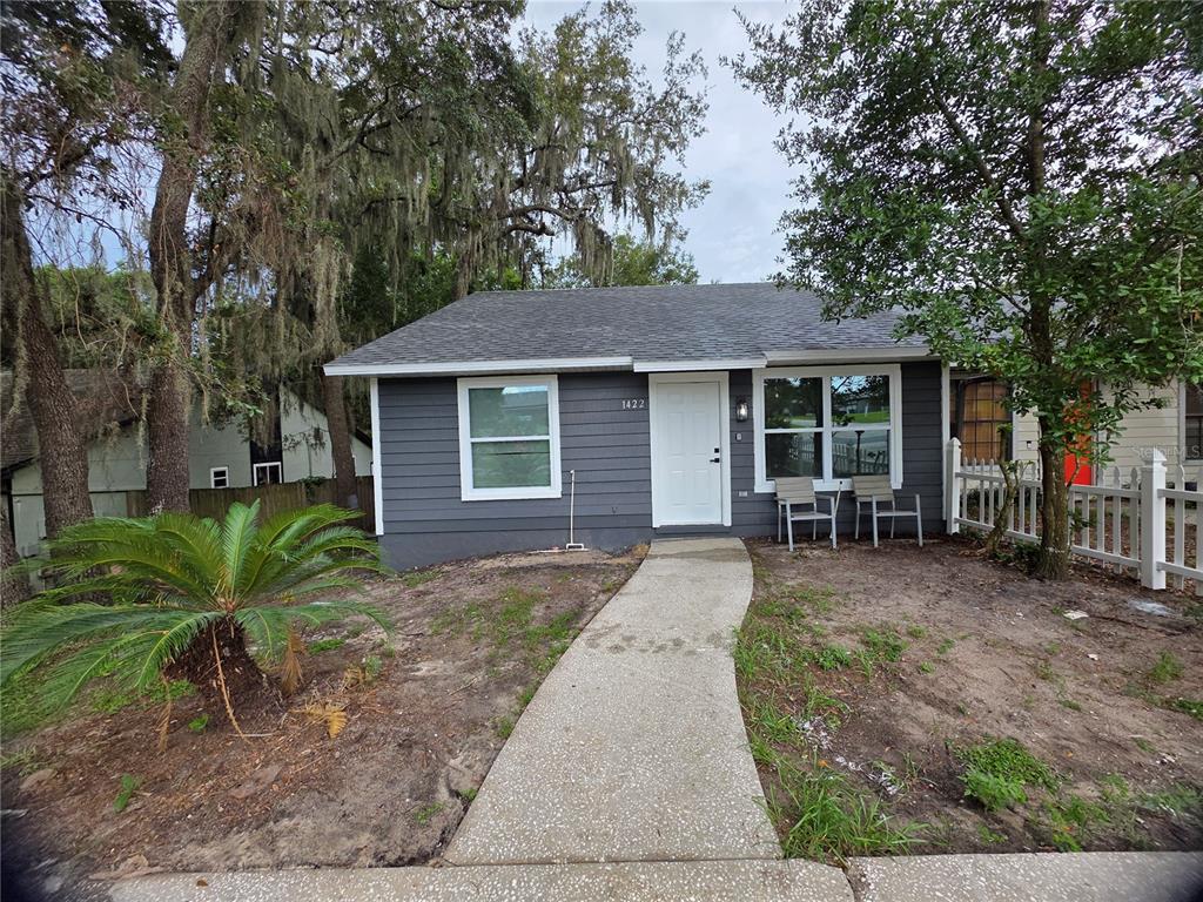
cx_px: 602
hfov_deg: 106.2
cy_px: 451
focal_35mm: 13
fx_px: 452
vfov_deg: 89.9
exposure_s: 1/699
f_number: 1.9
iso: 40
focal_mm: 2.2
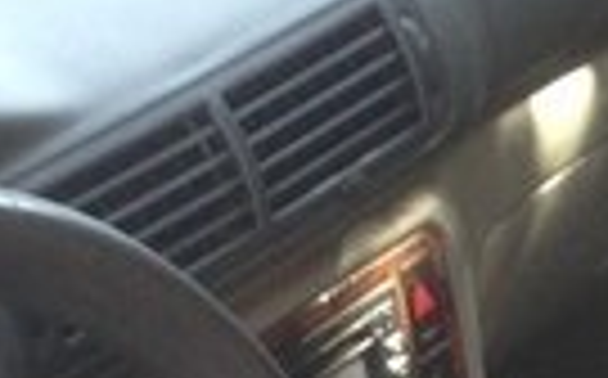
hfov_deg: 12.2
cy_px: 803
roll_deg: +1.6
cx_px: 567
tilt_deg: -37.7
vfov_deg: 7.3
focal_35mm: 171
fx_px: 2830
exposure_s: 1/30
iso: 50
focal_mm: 4.12
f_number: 2.4
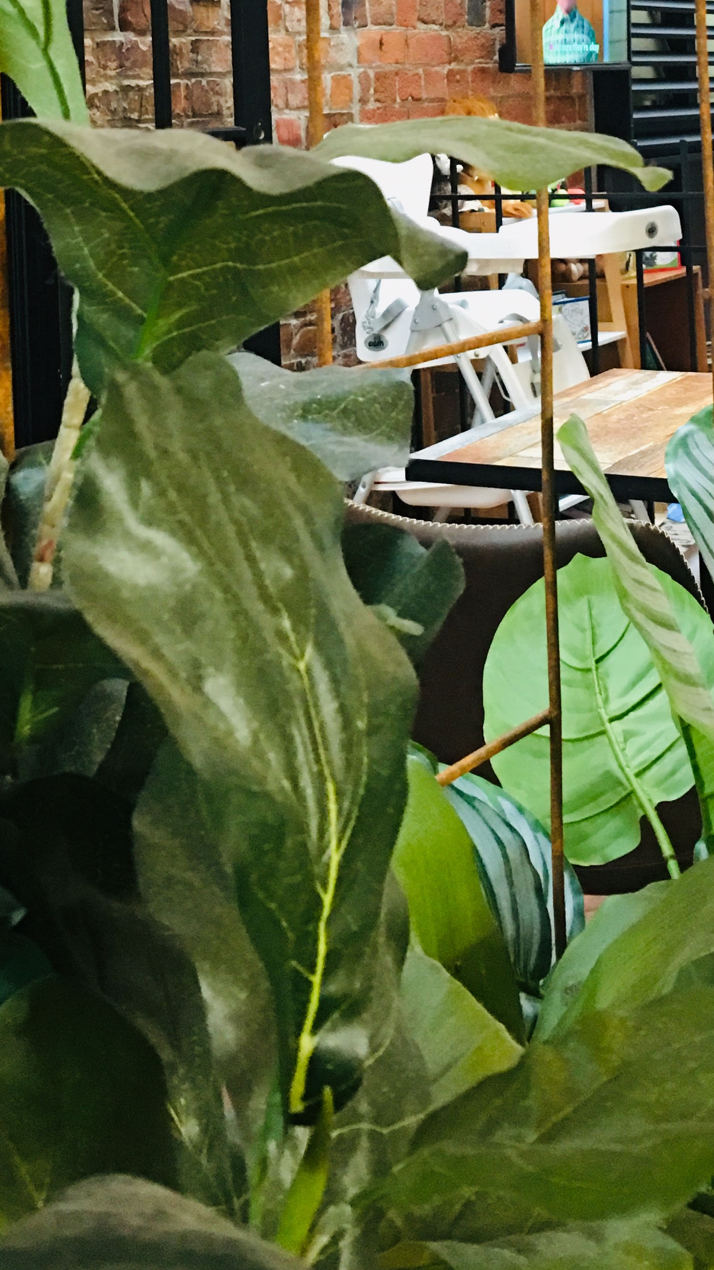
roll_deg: +2.1
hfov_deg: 20.7
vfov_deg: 34.0
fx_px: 1952
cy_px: 116
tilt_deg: +0.7
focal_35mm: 58
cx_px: 332
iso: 100
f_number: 2.2
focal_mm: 4.15
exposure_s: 1/8
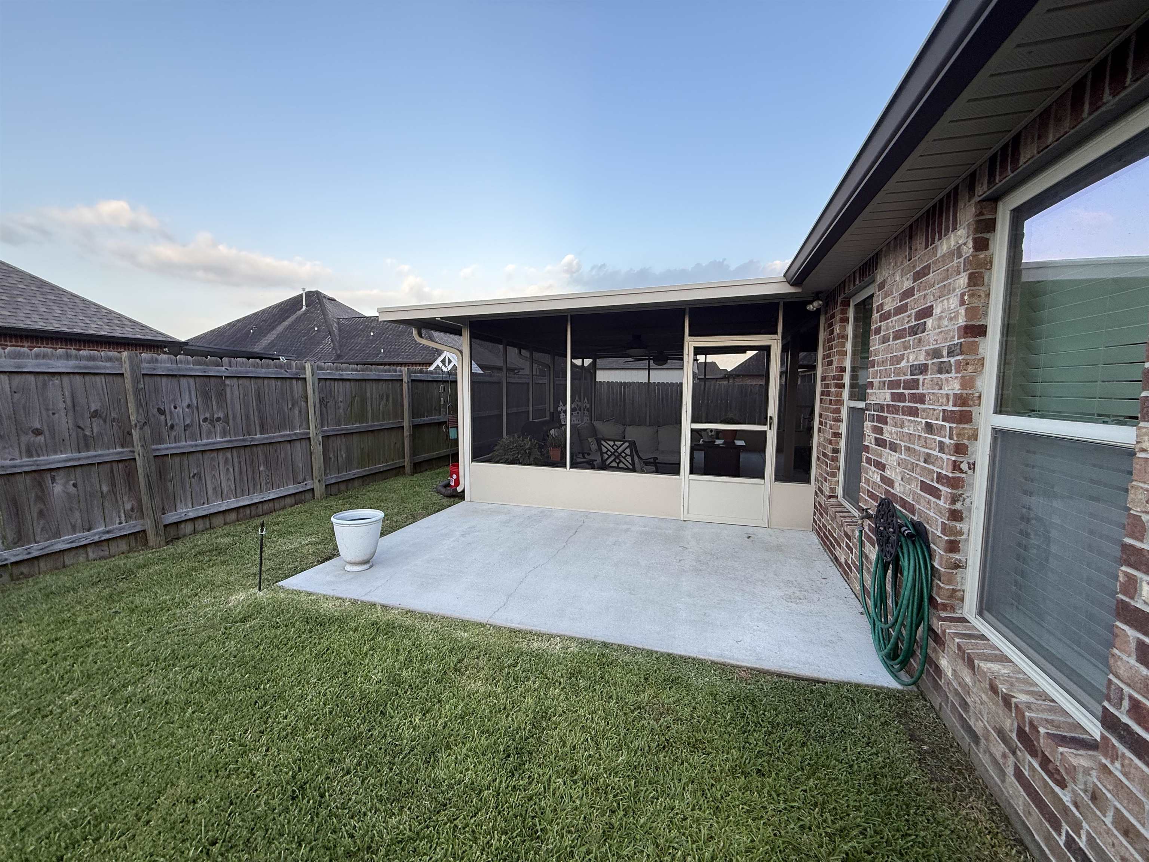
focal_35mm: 14
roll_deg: -0.4
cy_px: 431
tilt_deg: -5.3
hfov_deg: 102.1
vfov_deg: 85.7
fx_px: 465
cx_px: 574
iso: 64
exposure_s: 1/196
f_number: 2.2
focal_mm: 2.22
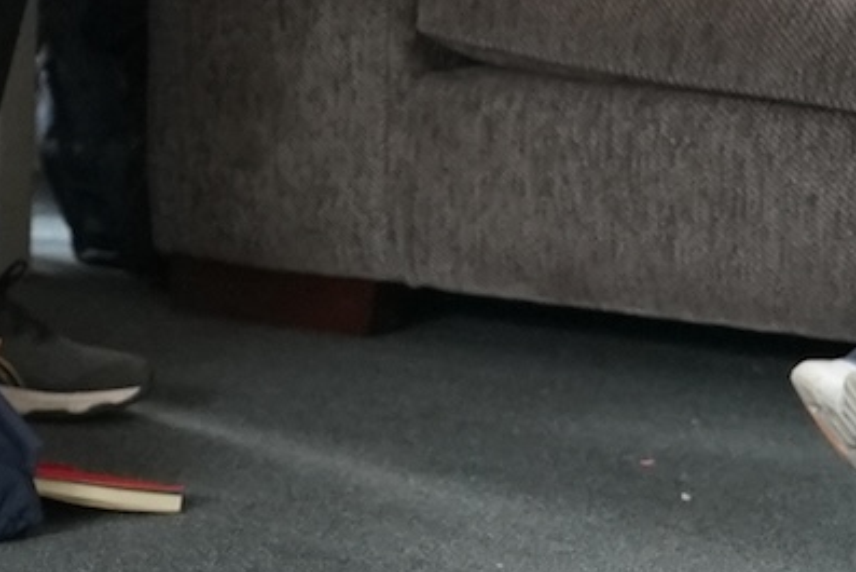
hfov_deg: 11.1
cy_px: -80
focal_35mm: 156
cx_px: -1171
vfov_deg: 8.7
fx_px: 3710
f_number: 4
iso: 5000
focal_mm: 31
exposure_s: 1/160
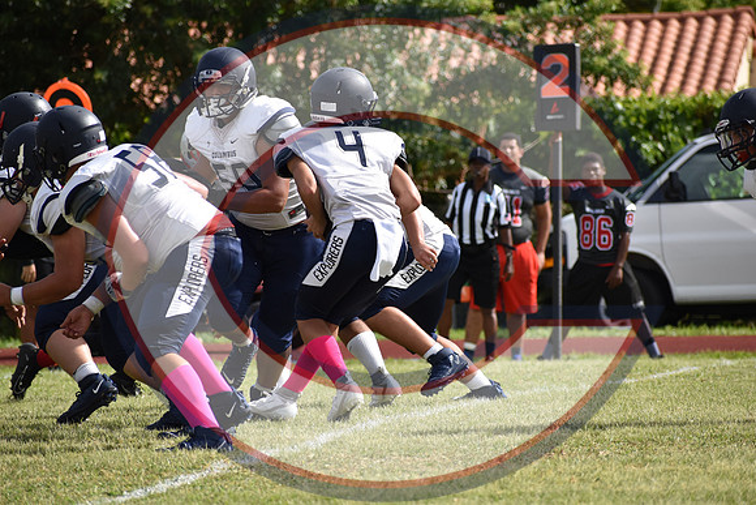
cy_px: 252
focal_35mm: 330
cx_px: 378
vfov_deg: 4.2
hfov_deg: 6.2
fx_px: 6931
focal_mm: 220
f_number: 6.3
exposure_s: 1/1600
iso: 400
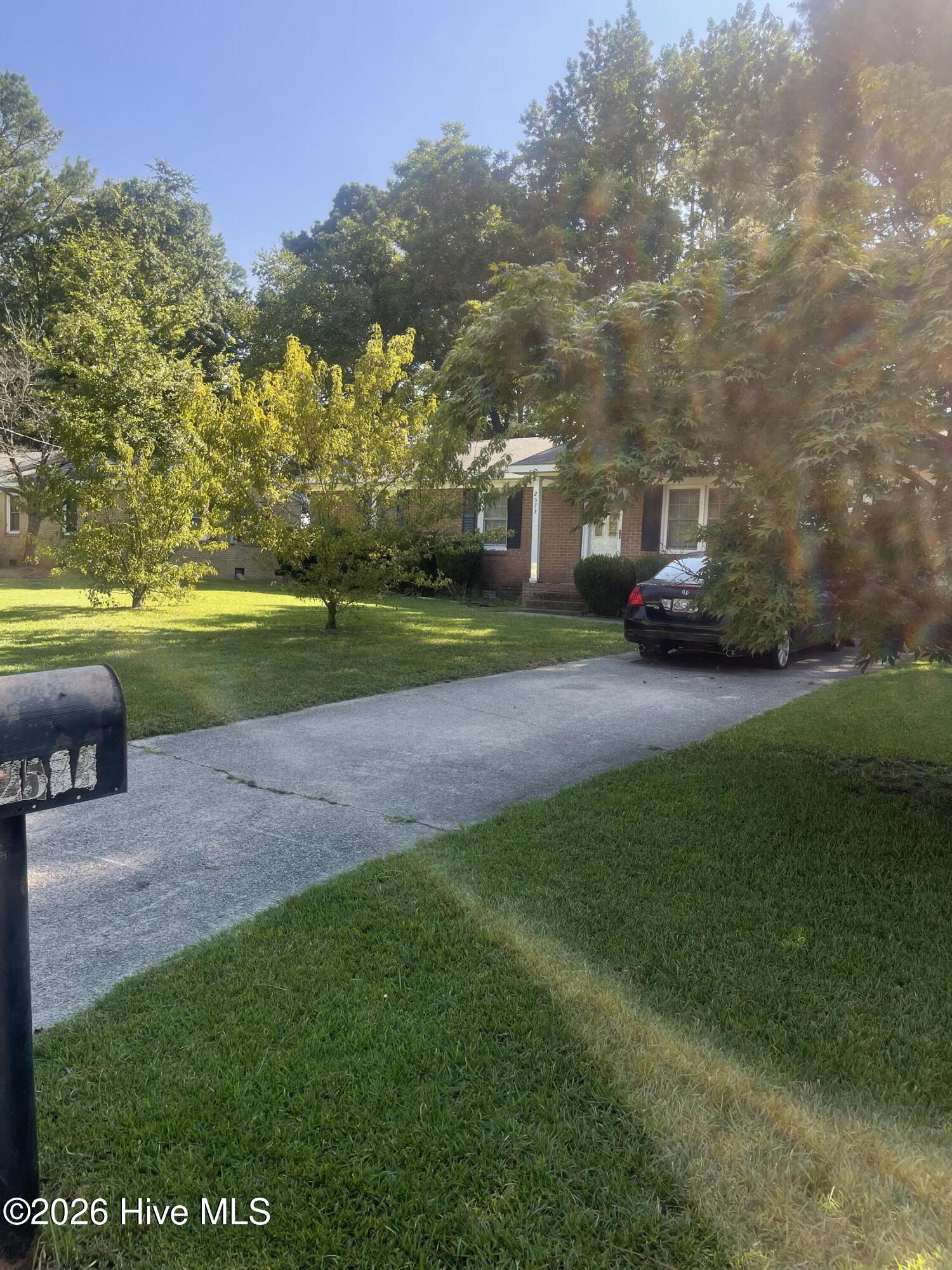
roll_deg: -2.1
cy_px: 635
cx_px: 476
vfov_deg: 69.4
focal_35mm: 25
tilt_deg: -4.8
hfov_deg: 54.9
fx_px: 917
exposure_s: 1/887
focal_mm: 5.1
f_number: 1.6
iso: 50
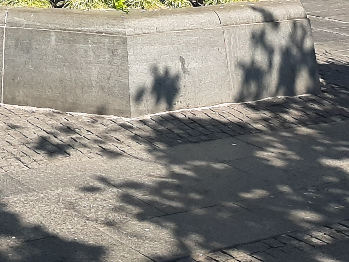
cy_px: -157
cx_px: -100
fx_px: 857
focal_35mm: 85
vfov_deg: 15.7
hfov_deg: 21.0
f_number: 1.7
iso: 40
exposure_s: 1/1374
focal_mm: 3.93
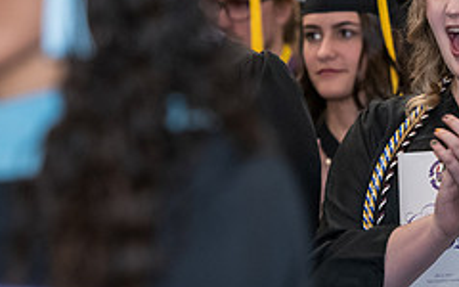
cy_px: 112
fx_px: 4316
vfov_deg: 3.8
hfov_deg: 6.1
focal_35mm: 345
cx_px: 419
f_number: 4
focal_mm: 140
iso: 2500
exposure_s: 1/200
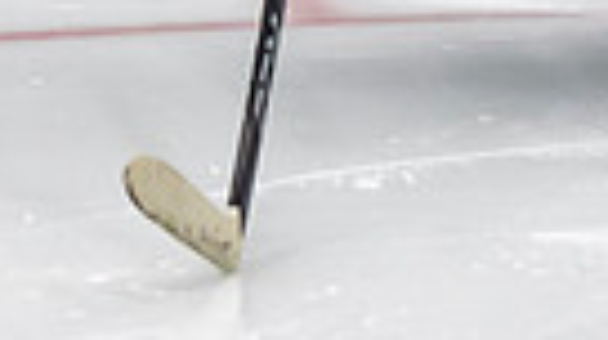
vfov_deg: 2.1
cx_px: 309
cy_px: -508
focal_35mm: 563
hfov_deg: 3.8
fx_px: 9062
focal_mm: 98
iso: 2000
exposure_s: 1/640
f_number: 3.2
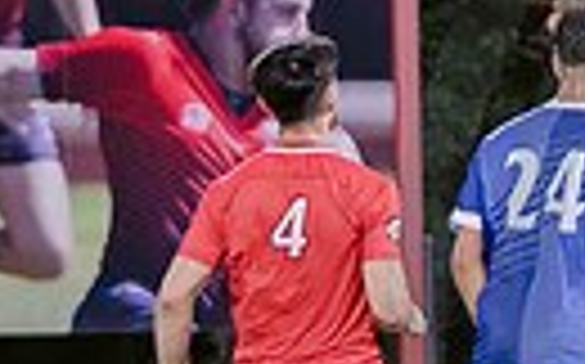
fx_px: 14400
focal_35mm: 904
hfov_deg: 2.3
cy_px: 54
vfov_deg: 1.5
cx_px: 977
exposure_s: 1/100
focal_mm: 90
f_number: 2.8
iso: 640
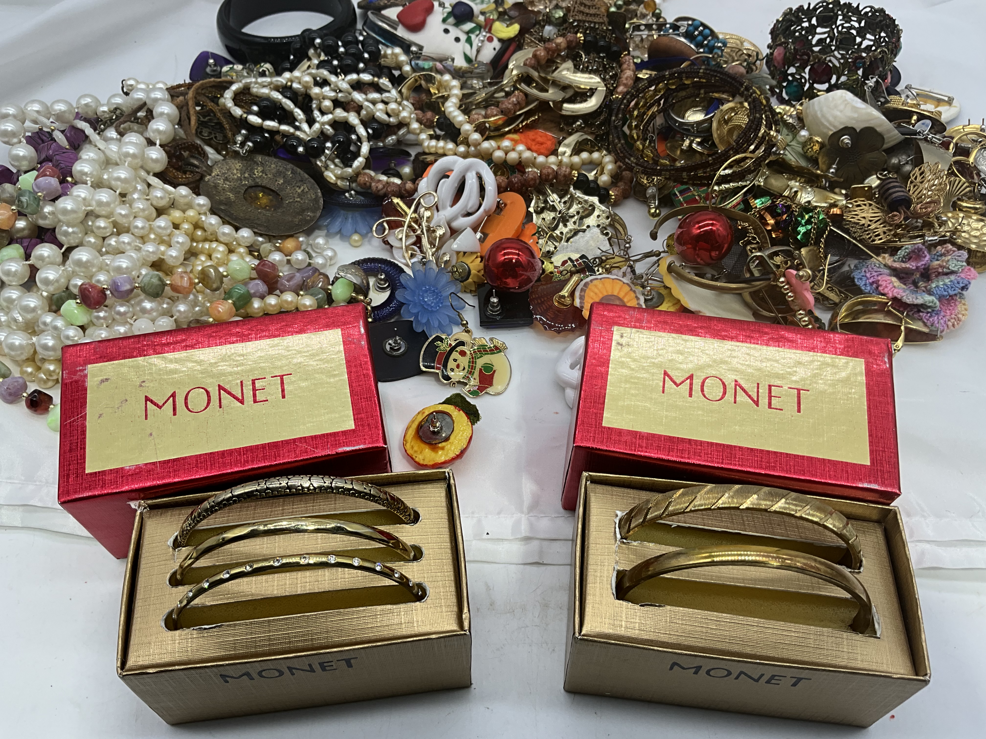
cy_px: 370
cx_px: 493
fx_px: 826
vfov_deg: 48.2
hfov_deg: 61.7
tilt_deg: -51.1
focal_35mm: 29
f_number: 1.8
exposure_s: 1/212
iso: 20
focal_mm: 3
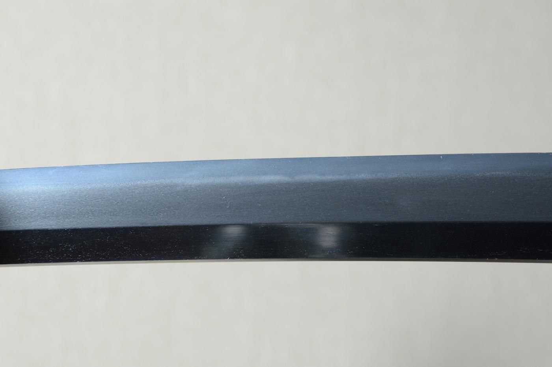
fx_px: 1953
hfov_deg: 16.1
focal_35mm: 128
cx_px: 276
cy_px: 184
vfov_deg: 10.7
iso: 400
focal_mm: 85
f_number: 11
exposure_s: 1/2
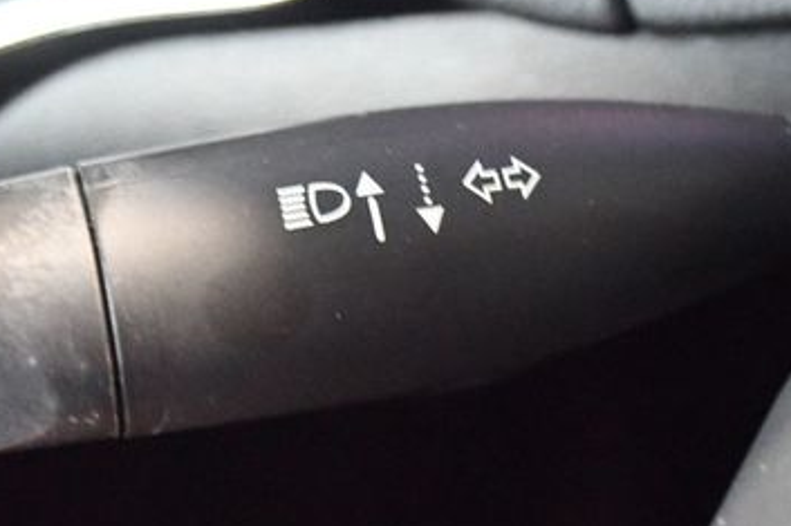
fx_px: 1911
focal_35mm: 87
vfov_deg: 15.7
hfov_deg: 23.3
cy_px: 228
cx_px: 511
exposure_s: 1/20
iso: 12800
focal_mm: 32
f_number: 4.8
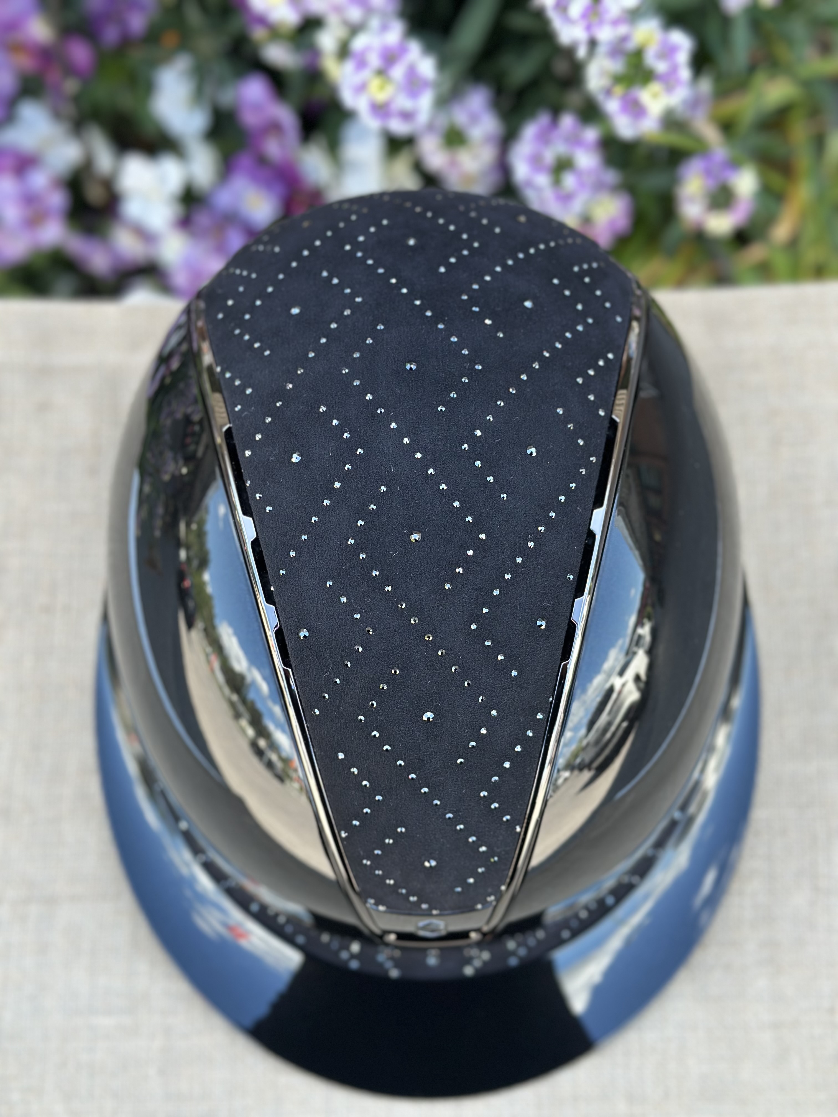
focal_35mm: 48
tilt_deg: -74.0
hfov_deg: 30.3
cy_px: 558
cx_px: 419
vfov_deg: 39.7
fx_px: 1549
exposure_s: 1/289
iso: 80
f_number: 1.78
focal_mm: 6.86
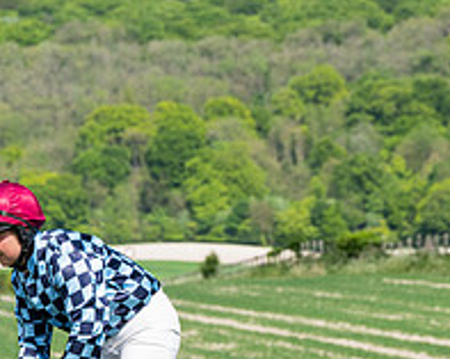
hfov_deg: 5.9
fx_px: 4375
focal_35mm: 329
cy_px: 496
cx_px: 58
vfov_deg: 4.7
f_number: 5.6
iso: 200
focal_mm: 102
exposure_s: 1/1250
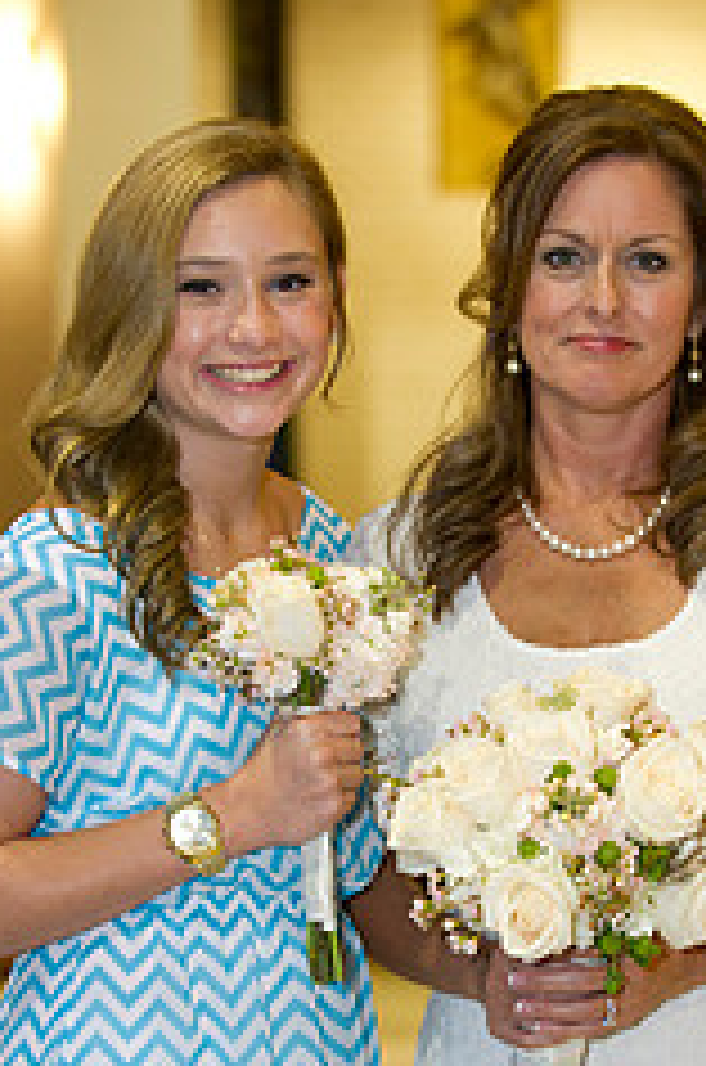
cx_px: 470
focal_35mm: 133
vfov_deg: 15.4
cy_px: 787
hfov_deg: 10.3
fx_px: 3929
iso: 1600
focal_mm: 70
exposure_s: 1/80
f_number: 2.8
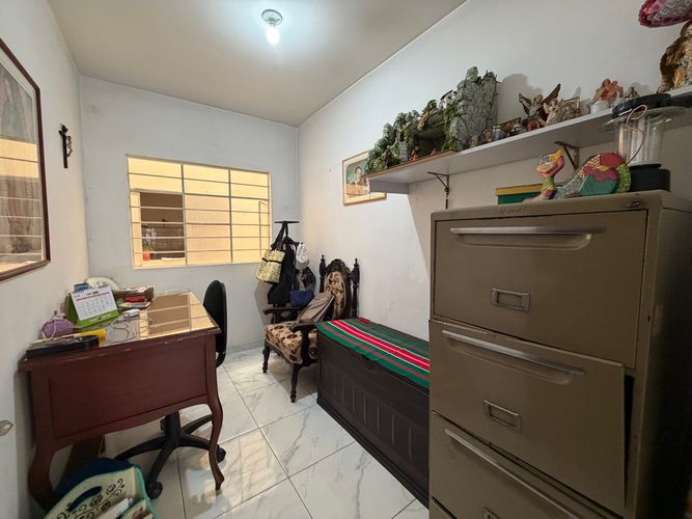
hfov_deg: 102.1
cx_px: 346
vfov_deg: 85.7
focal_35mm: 14
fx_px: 280
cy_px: 260
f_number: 2.2
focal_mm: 2.22
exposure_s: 1/60
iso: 320
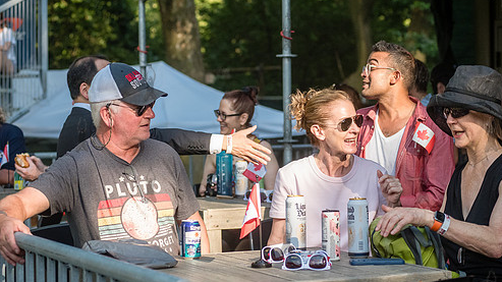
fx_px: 1477
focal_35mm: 111
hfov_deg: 19.2
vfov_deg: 10.9
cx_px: 323
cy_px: 150
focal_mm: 80
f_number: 4
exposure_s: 1/4000
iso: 2000
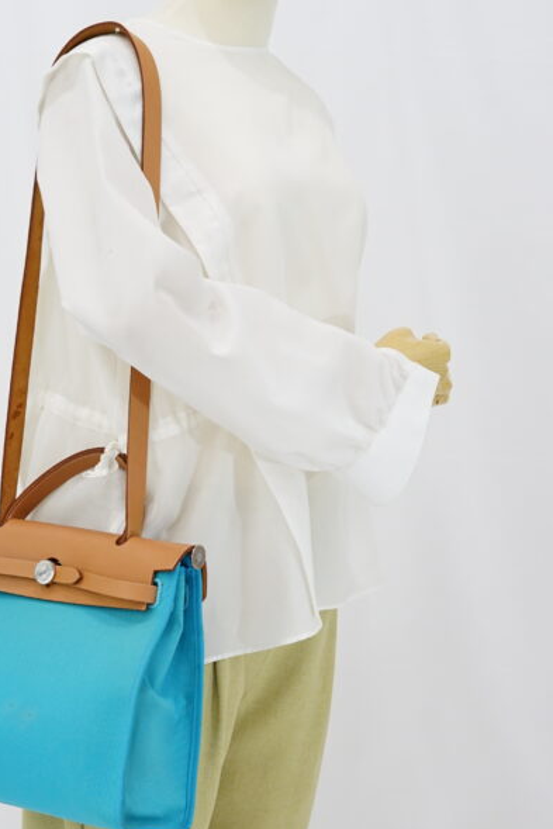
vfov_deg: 23.3
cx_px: 160
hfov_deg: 15.7
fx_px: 2003
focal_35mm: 87
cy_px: 484
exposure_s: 1/10
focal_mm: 50
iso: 640
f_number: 6.3
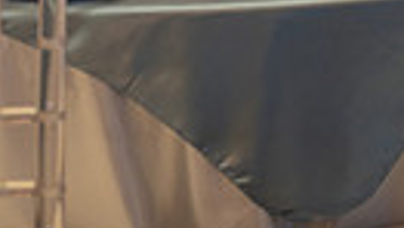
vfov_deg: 4.7
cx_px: 188
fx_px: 2692
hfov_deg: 8.6
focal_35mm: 251
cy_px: -416
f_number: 2.8
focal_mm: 70
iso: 640
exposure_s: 1/125
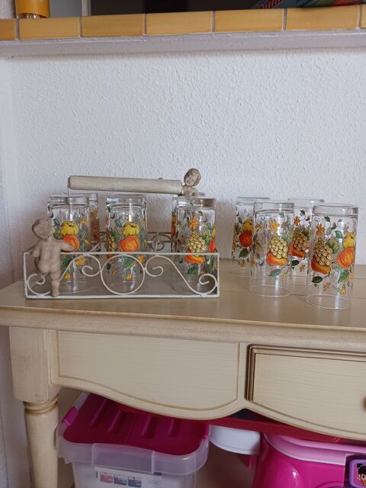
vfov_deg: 65.3
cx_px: 183
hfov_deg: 51.4
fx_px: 381
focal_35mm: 27
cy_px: 244
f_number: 1.8
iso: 200
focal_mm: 4
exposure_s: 1/50
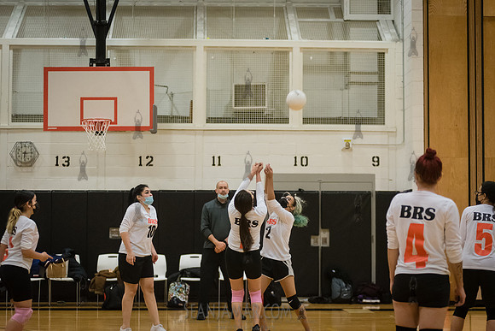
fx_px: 1100
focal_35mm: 80
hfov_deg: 25.4
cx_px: 248
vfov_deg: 17.1
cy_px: 166
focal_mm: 80
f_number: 3.2
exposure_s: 1/400
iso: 5000
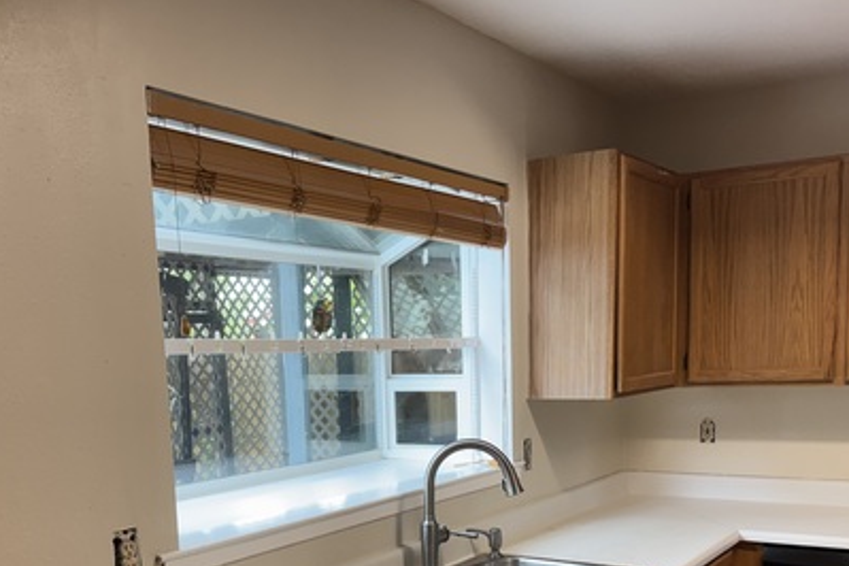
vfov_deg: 32.1
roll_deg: +1.6
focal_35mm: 40
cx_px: 415
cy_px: 489
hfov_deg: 48.5
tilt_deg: -9.4
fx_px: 943
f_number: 1.78
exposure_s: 1/120
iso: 200
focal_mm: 6.76
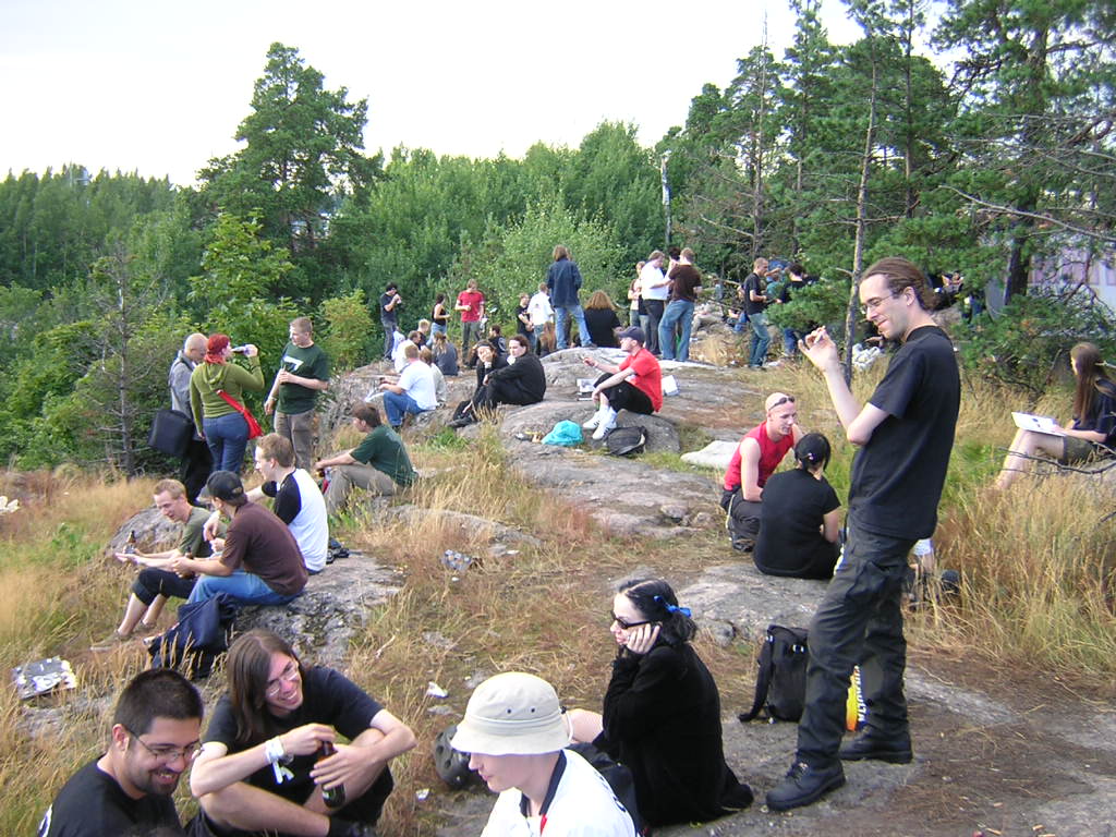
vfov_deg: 39.7
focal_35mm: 36
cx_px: 558
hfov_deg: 51.4
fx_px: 1161
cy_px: 418
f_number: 2.6
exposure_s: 1/85.9
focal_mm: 4.7
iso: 100
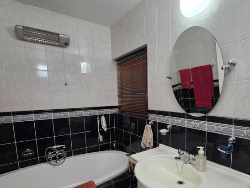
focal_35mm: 19
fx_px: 137
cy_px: 117
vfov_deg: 67.7
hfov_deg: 83.7
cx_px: 149
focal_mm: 2.2
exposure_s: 1/50
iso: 320
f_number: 1.9
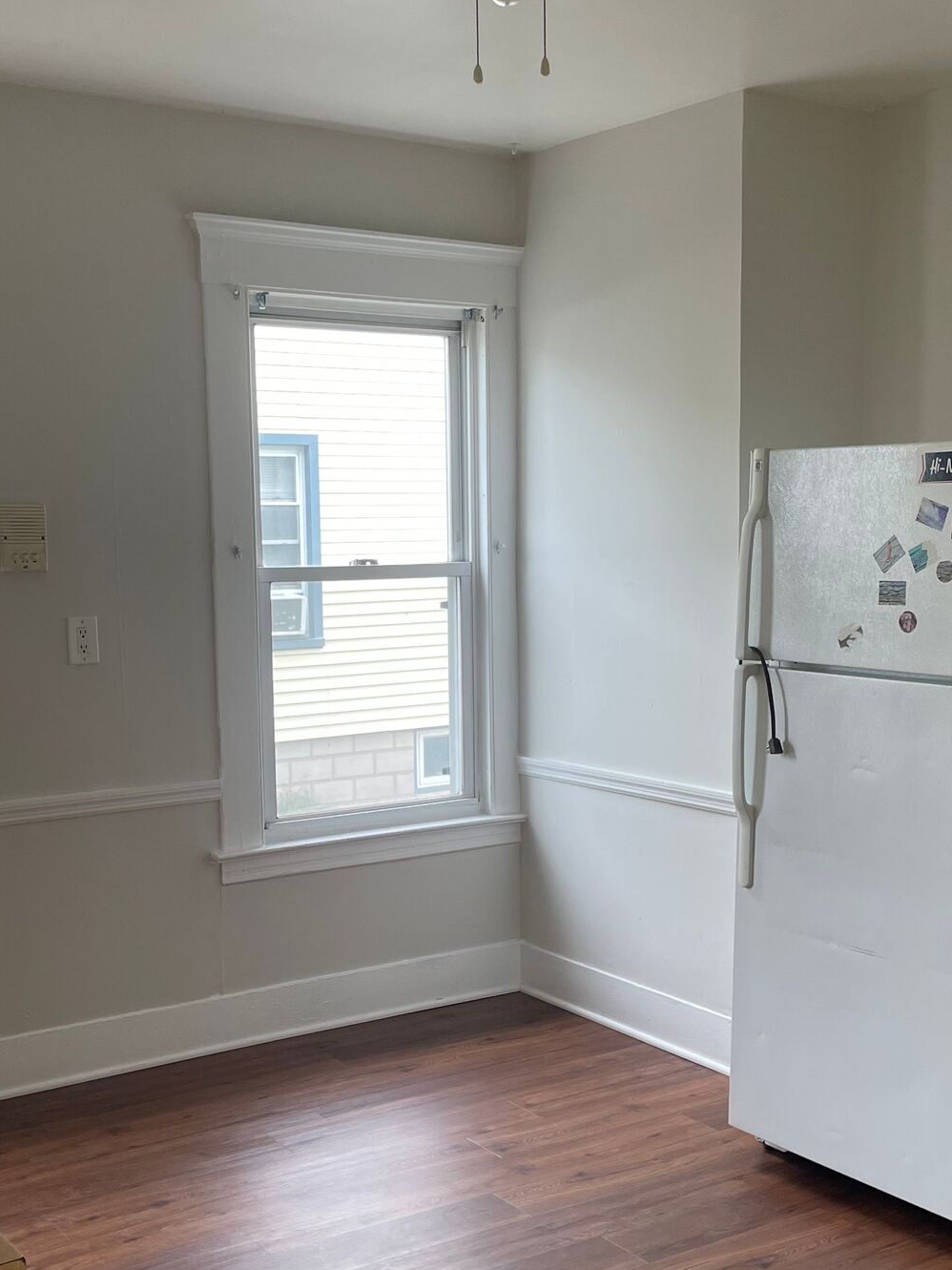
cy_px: 680
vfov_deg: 42.1
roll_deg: +0.8
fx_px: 1650
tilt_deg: -5.9
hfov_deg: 32.2
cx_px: 479
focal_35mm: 45
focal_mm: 4.2
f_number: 1.6
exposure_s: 1/120
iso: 64
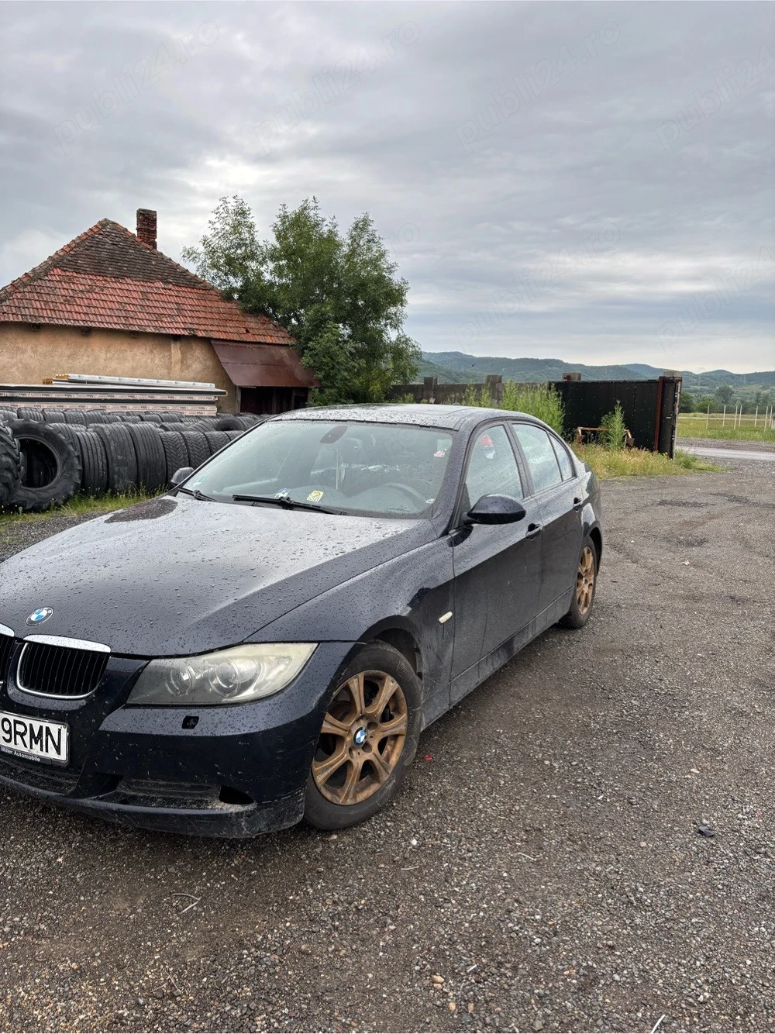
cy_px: 517
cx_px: 388
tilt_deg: -8.1
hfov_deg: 53.0
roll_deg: -2.3
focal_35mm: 26
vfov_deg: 67.3
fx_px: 776
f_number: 1.6
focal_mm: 5.96
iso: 50
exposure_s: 1/865
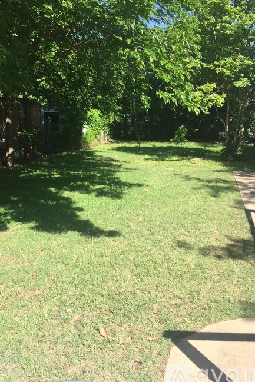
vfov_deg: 60.3
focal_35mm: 31
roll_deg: -2.4
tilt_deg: -13.7
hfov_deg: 42.3
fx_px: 329
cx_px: 114
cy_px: 192
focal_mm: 4.15
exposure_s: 1/638
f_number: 2.2
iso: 32
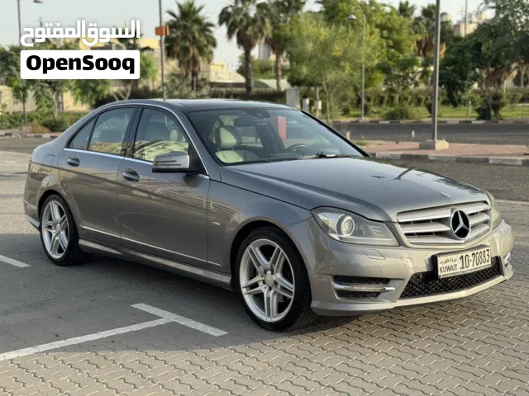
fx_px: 734
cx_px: 264
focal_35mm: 48
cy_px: 198
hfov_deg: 39.7
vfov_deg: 30.3
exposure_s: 1/1193
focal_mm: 6.76
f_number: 1.78
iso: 64
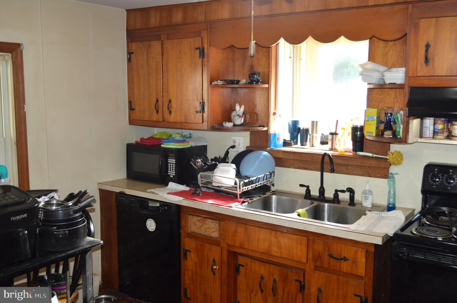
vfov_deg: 36.8
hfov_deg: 53.2
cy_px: 152
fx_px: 457
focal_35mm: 36
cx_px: 228
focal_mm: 24
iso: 400
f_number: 4
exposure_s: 1/60
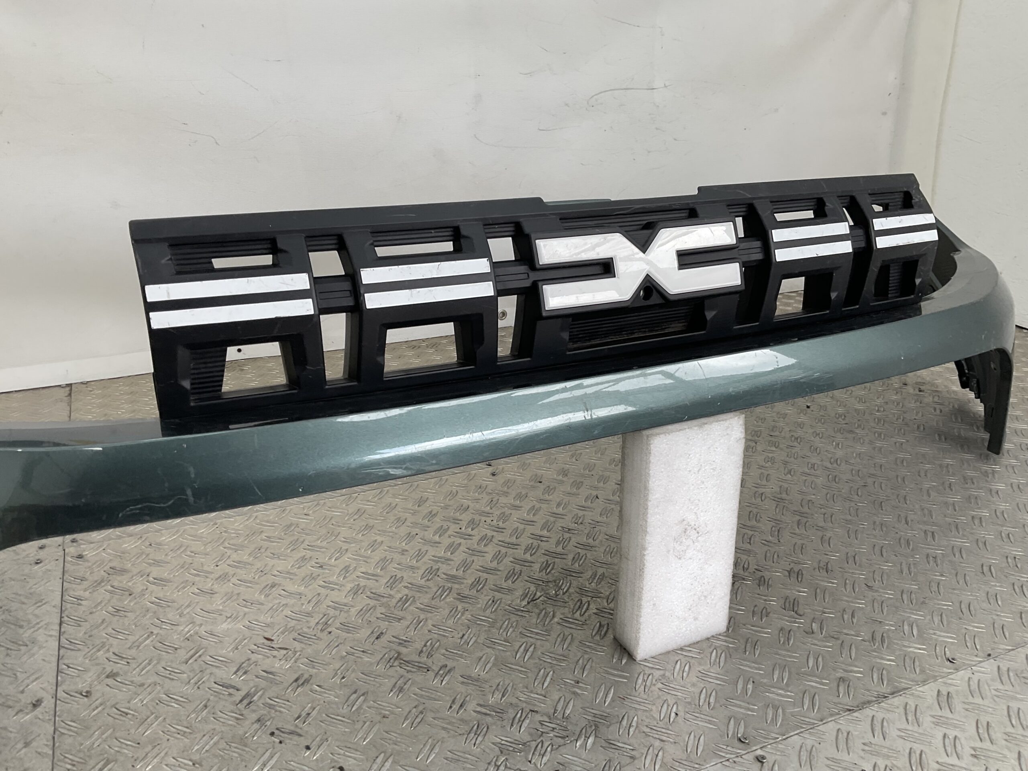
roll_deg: -0.4
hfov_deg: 61.7
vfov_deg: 48.2
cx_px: 514
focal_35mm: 29
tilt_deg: -20.9
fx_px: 861
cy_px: 386
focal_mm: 3
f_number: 1.8
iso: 16
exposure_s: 1/136
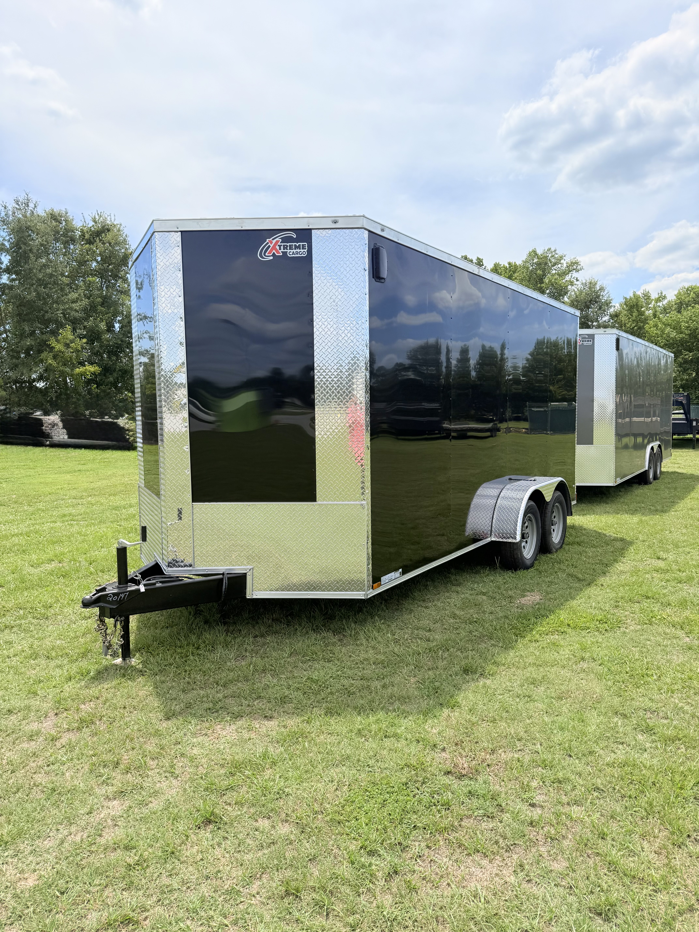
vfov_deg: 71.6
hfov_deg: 56.8
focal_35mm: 24
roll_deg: +1.3
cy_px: 466
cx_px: 350
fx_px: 646
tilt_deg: -3.7
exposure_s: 1/5319
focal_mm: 6.76
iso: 80
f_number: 1.78
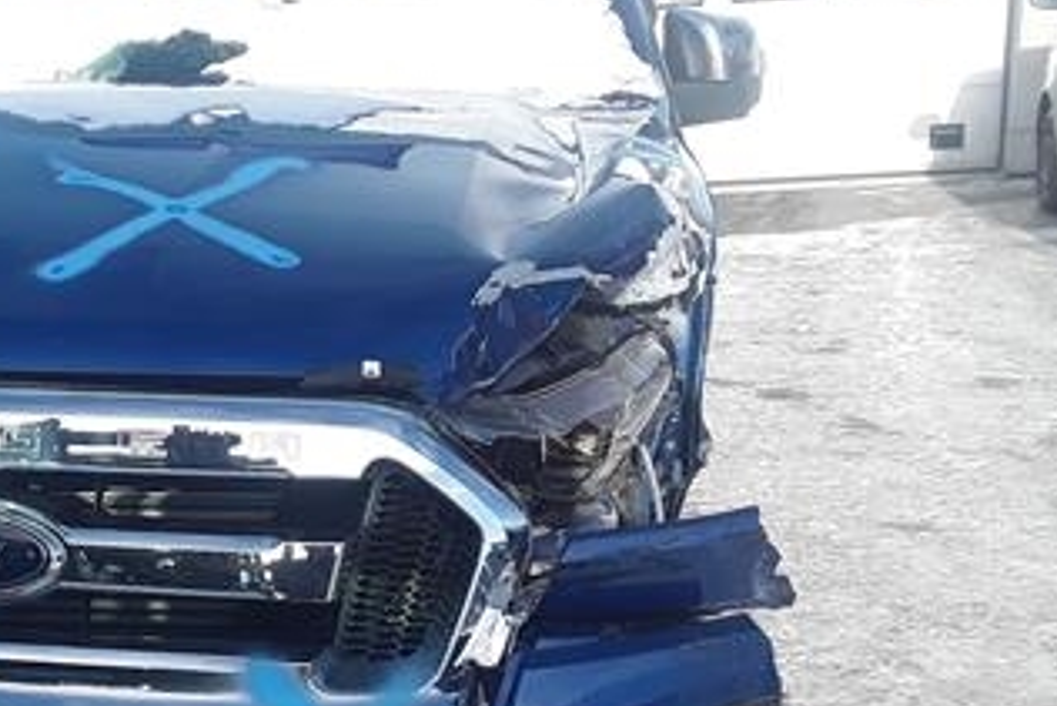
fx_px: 1733
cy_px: 596
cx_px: 117
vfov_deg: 22.6
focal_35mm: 59
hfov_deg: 32.3
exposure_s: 1/906
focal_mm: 2.91
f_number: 1.9
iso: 40
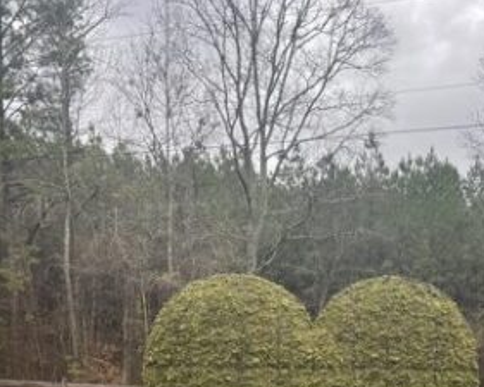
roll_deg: -0.8
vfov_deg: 26.6
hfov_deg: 35.7
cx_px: 313
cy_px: 435
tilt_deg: -8.9
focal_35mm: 52
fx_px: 745
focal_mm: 5.1
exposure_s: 1/191
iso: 32
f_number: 1.6
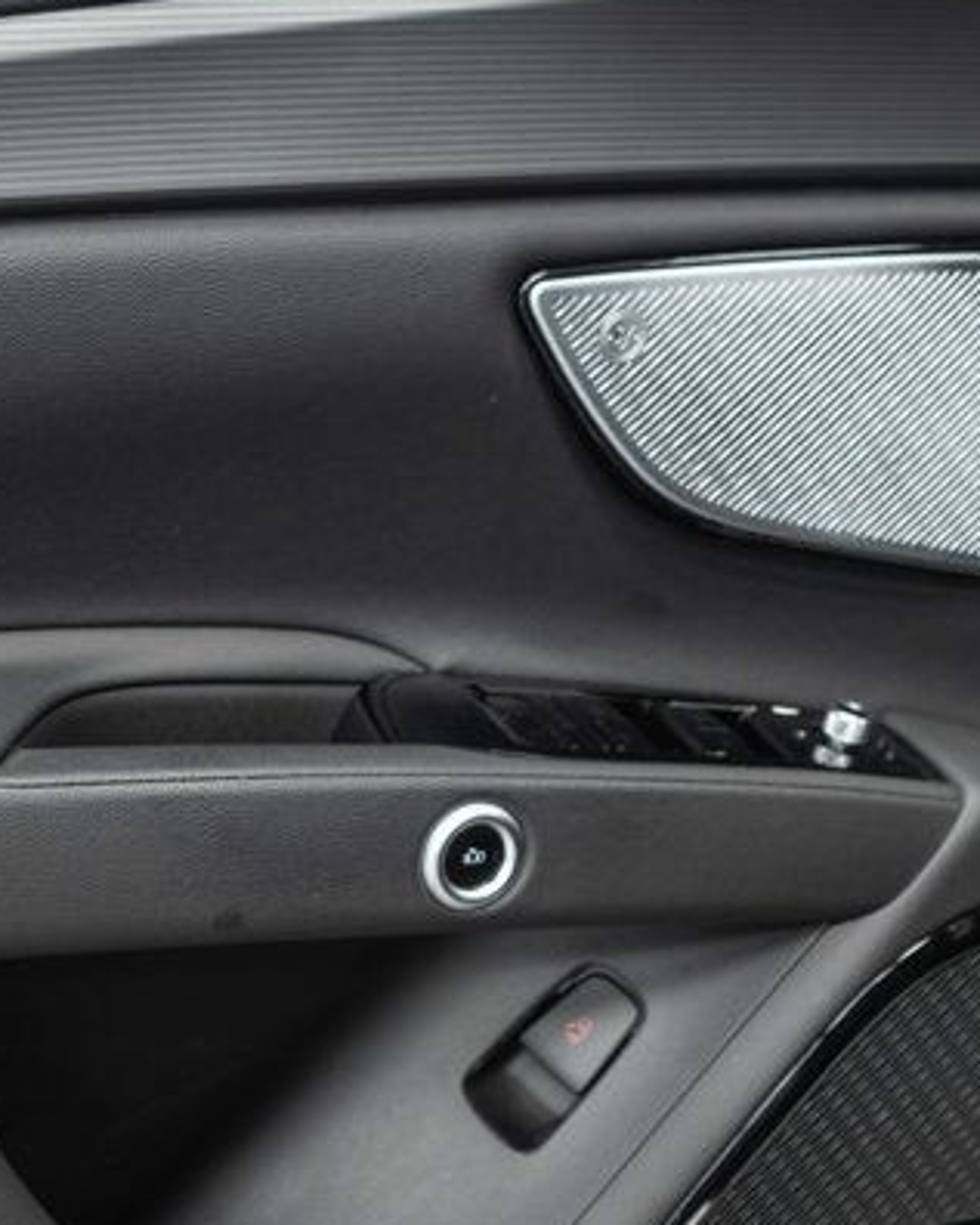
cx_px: 105
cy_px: 766
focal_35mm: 68
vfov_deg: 27.8
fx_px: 2464
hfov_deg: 22.0
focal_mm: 28
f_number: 3.2
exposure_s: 1/40
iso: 640
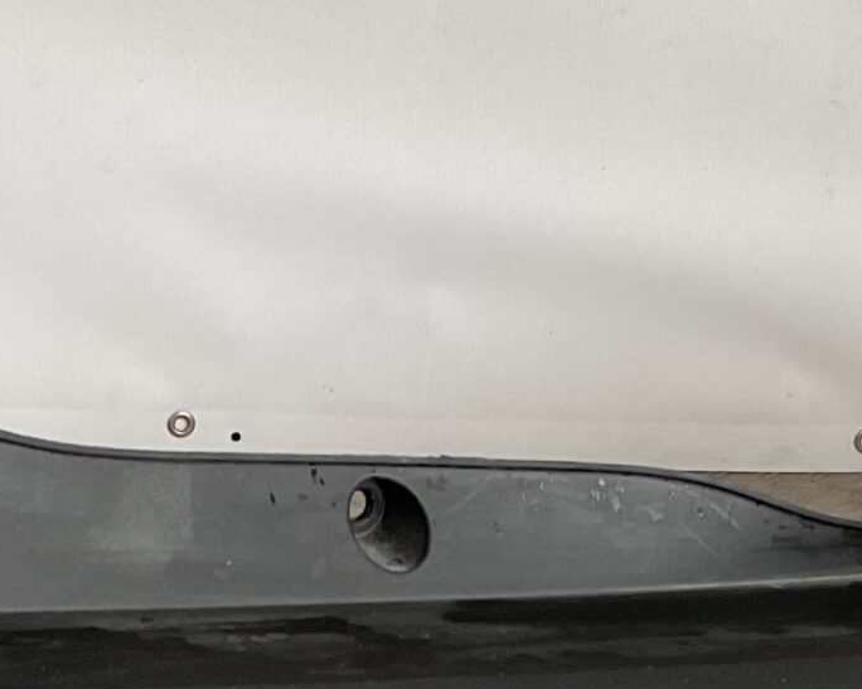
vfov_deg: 14.3
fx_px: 2704
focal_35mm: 106
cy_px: 664
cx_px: 355
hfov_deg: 18.1
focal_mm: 3
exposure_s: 1/100
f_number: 1.8
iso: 64
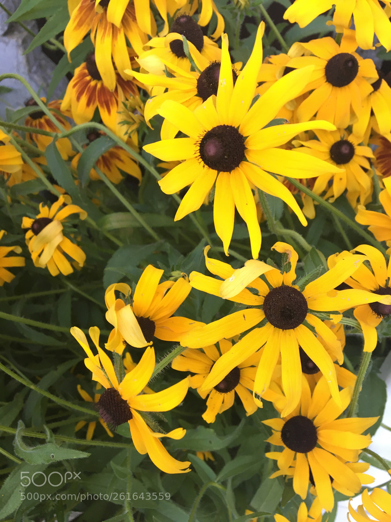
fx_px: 437
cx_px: 196
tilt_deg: -60.1
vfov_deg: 61.7
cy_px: 261
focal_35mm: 29
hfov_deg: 48.2
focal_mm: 4.15
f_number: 2.2
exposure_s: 1/30
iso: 32
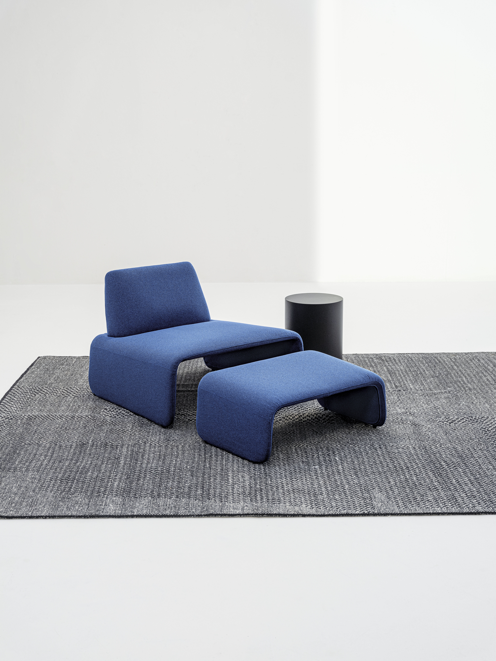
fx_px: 974
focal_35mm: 51
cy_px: 330
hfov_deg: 28.6
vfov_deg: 37.5
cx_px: 248
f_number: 11
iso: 1000
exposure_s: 1/15
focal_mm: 64
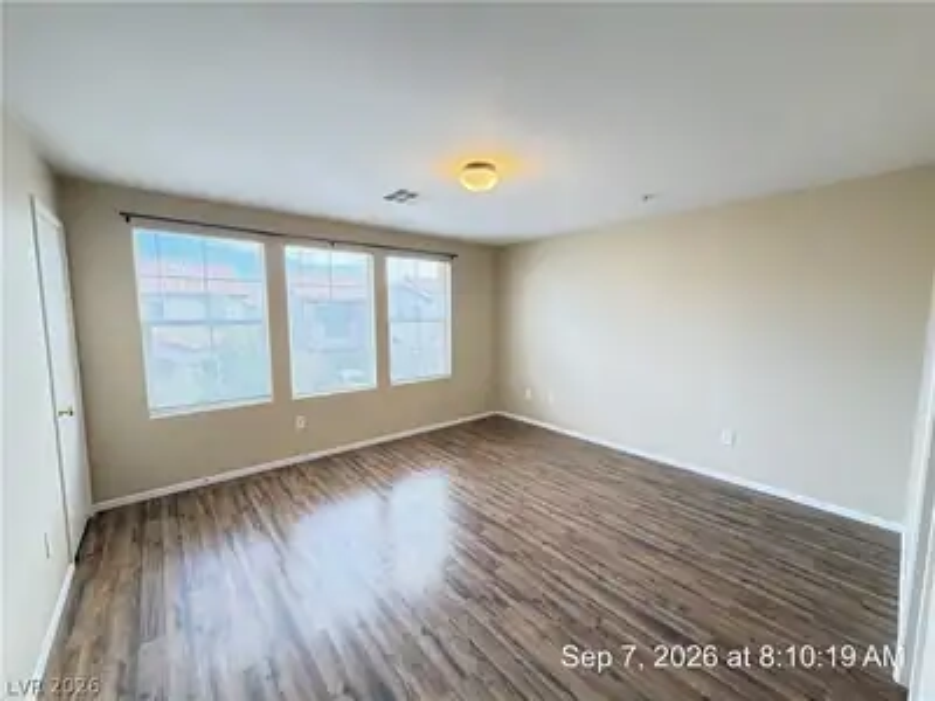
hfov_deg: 102.1
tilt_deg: -5.8
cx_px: 468
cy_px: 350
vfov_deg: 85.7
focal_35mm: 14
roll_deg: -0.3
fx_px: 378
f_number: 2.2
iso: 250
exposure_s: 1/60
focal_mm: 2.22
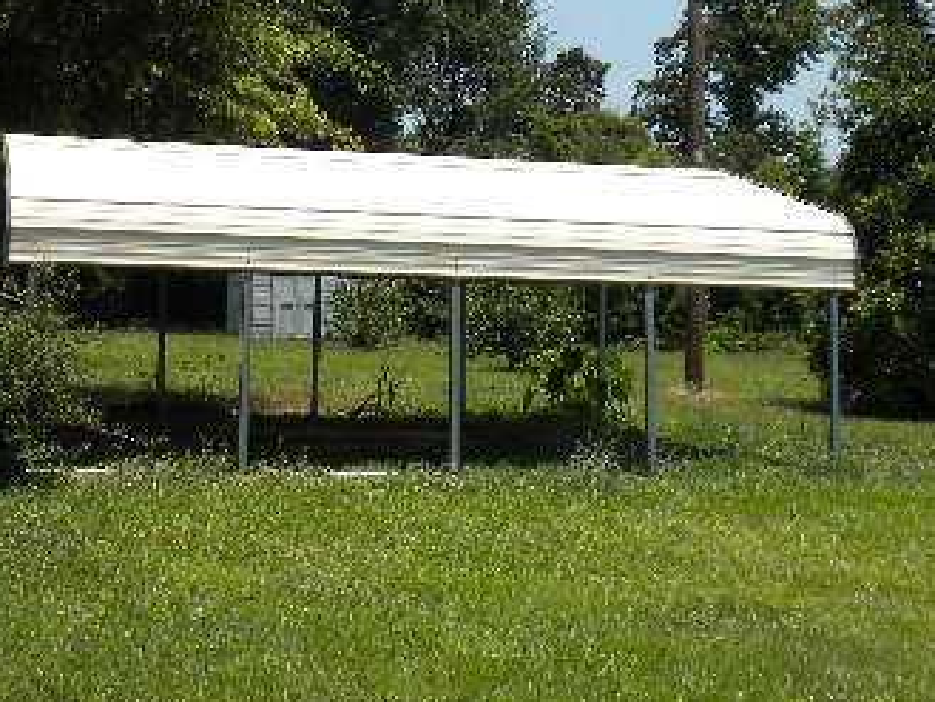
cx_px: 512
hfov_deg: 27.0
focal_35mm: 72
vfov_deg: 20.2
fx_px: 1945
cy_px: 151
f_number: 10
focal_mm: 6.6
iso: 90
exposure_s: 1/157
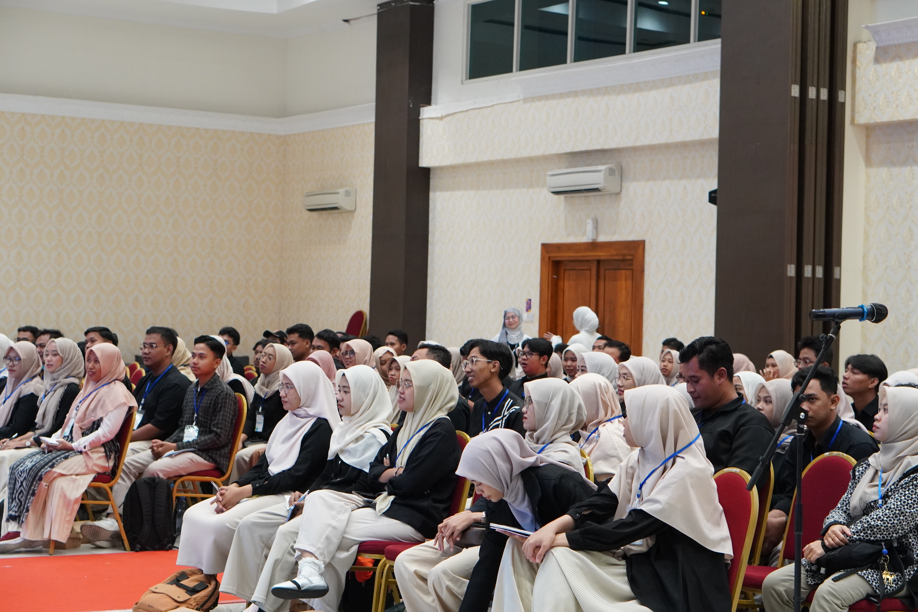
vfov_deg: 18.2
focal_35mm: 75
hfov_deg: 27.0
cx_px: 459
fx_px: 1912
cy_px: 306
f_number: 4
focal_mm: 50
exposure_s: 1/100
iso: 2000
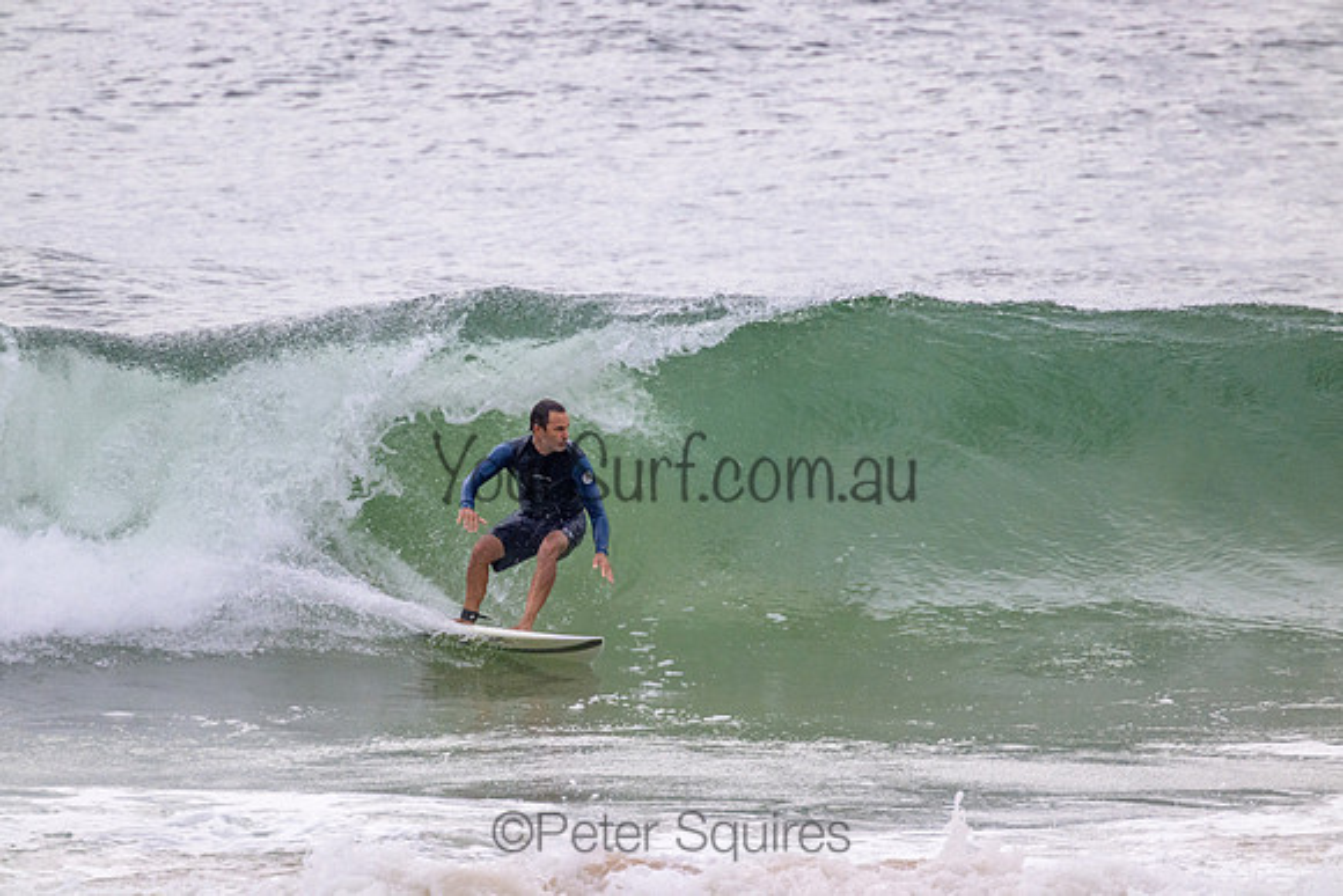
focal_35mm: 800
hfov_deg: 2.6
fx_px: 29850
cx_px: 672
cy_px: 448
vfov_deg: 1.7
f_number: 11
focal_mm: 800
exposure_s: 1/2000
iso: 2800
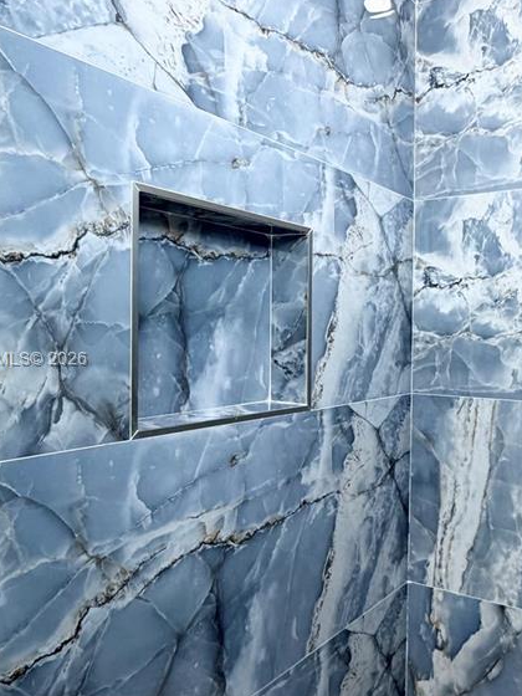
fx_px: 603
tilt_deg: -2.7
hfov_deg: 44.5
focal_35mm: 30
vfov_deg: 59.9
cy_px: 360
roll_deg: -1.0
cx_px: 416
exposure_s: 1/120
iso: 320
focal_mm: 2.22
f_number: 2.2
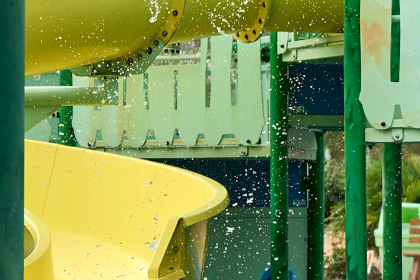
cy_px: 193
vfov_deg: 5.4
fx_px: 2951
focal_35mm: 253
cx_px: 631
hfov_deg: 8.0
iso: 400
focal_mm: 70
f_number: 4
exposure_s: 1/2000
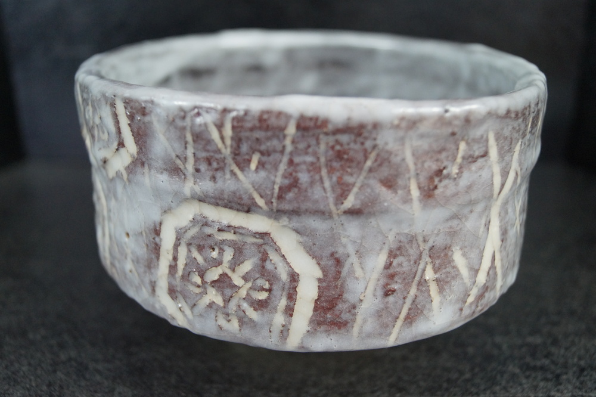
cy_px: 198
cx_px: 298
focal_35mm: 36
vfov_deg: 36.8
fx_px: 596
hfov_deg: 53.1
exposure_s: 1/160
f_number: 4
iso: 1000
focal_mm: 24
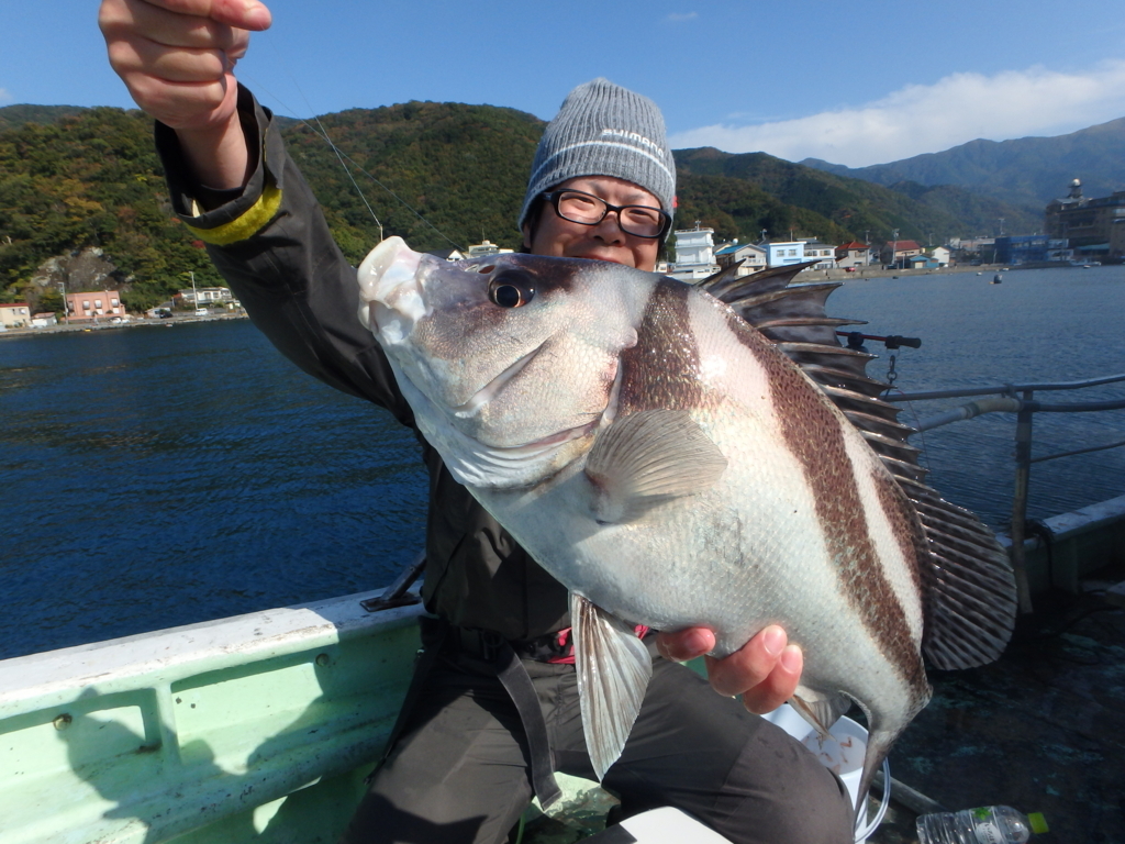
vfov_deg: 63.4
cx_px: 562
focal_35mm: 21
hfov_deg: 79.0
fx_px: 682
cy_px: 422
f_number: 6
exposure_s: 1/640
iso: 125
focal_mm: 3.7
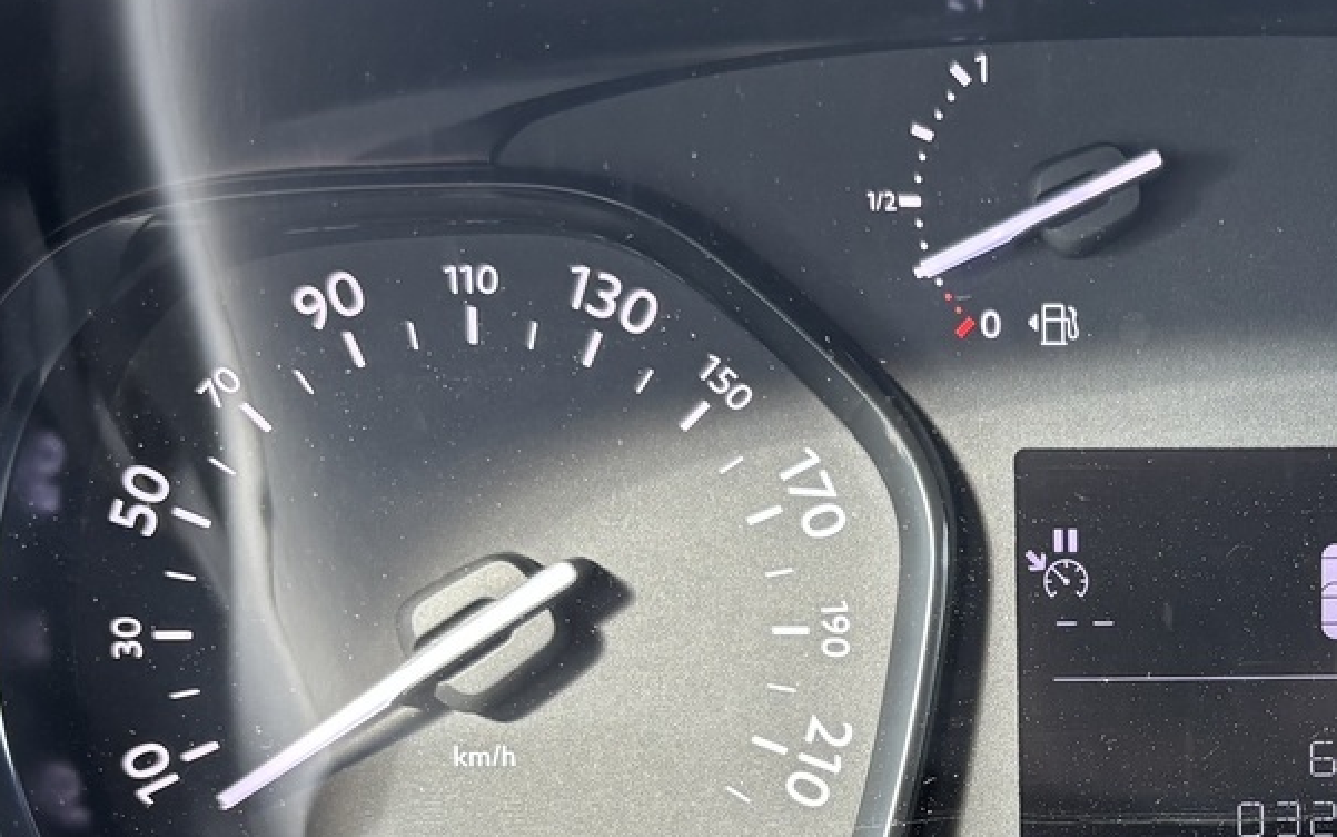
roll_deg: -1.5
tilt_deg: -30.6
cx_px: 1226
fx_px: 2406
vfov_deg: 19.4
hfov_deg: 29.6
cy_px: 744
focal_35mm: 66
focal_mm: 5.96
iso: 125
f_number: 1.6
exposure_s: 1/63
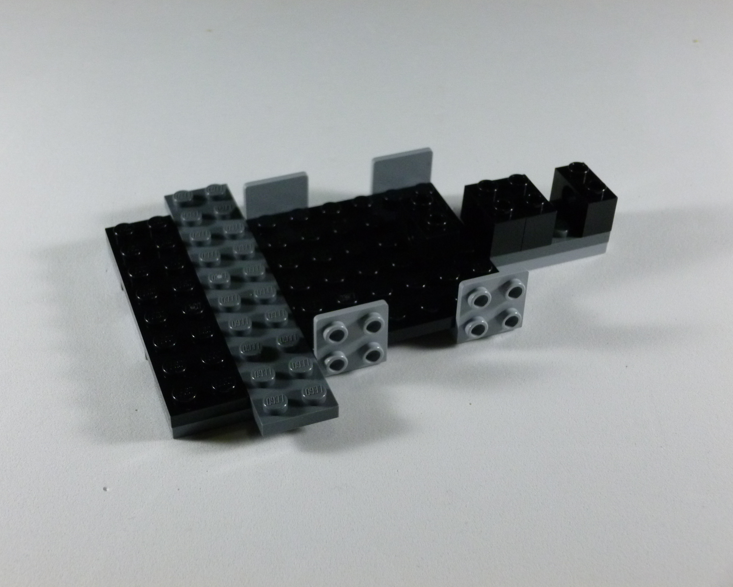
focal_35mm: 55
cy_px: 291
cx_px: 348
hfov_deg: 34.1
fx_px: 1193
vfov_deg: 27.6
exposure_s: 1/60
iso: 400
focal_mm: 9.2
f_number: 4.1
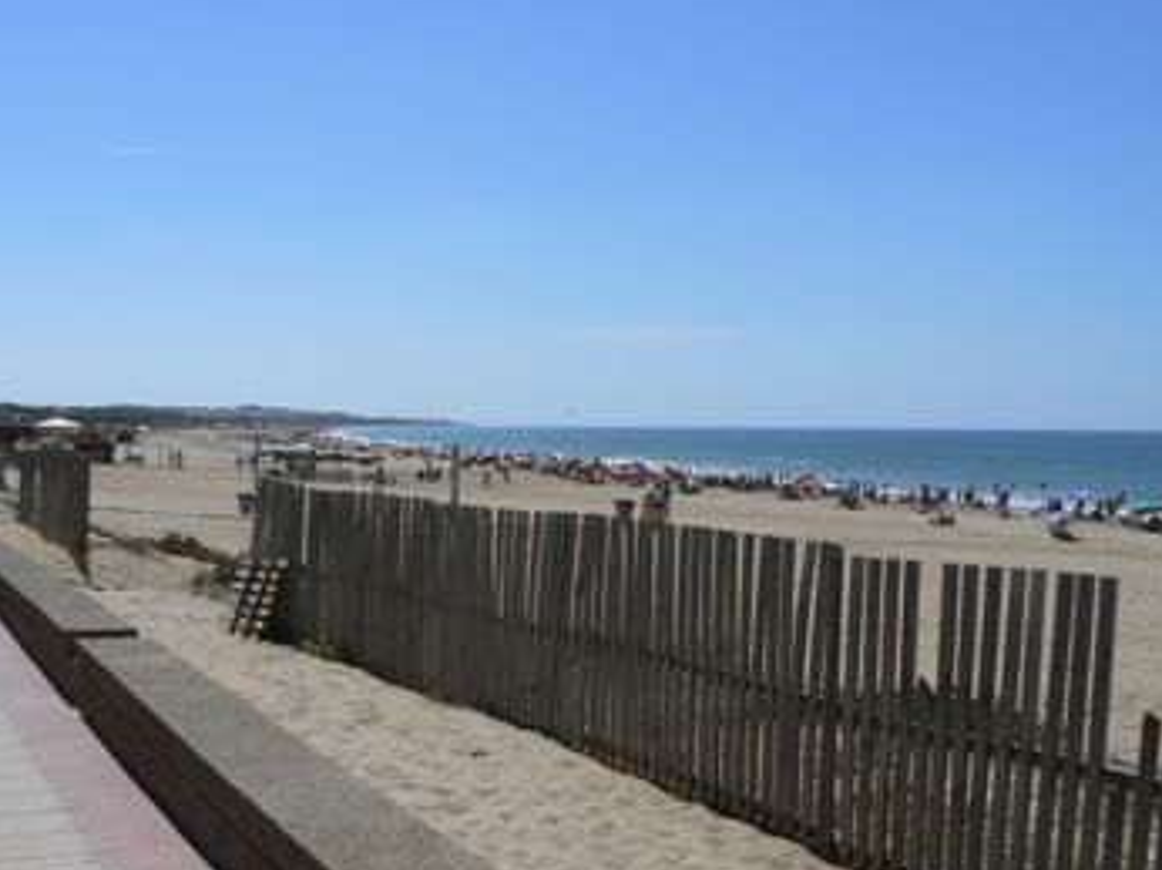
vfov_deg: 29.0
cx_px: 477
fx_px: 1677
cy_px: 524
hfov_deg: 38.1
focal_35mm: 50
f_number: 8
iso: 80
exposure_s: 1/800
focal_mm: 6
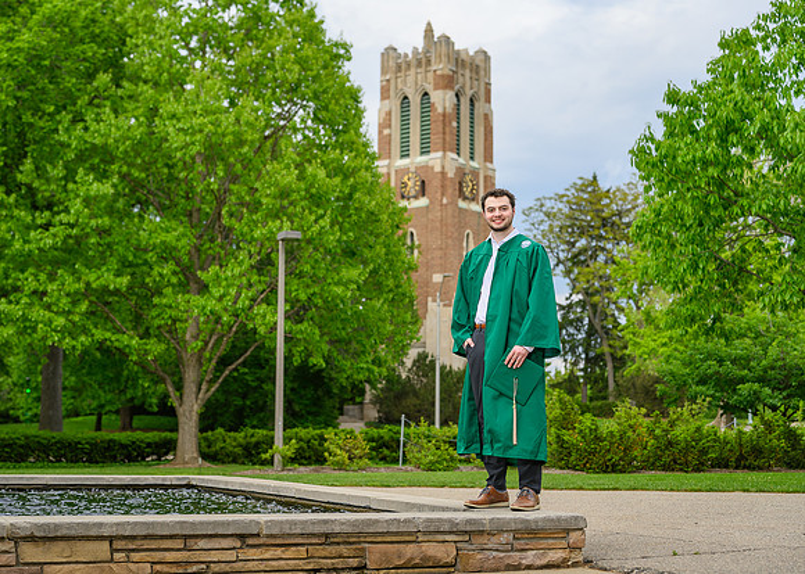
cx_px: 367
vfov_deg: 24.7
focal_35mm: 57
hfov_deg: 34.1
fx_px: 1313
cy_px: 271
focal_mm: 52
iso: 64
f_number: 2.8
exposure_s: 1/200
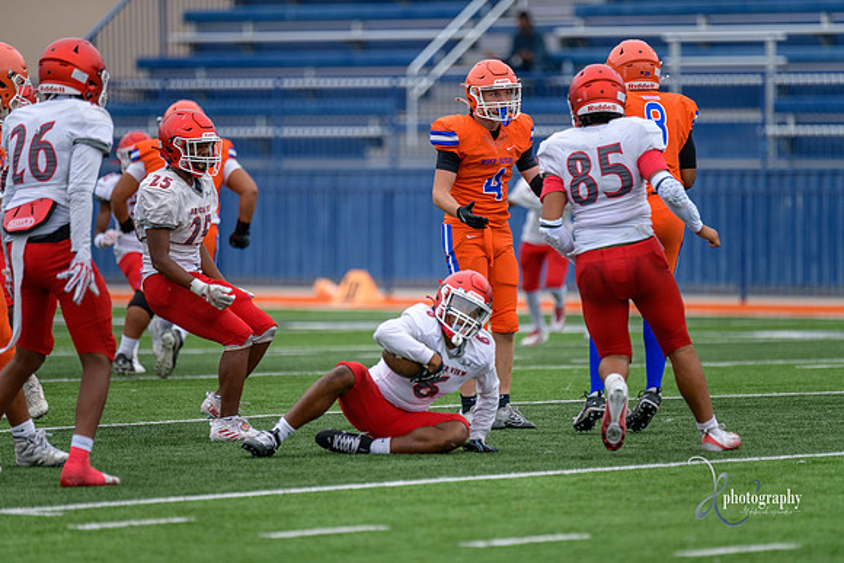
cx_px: 422
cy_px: 282
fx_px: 7035
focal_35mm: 300
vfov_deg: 4.6
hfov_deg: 6.9
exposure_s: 1/1000
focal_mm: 300
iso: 560
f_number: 2.8
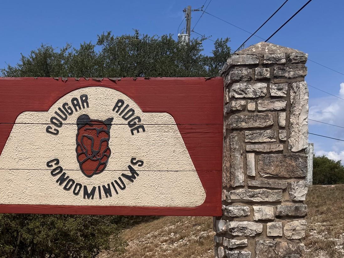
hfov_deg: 41.0
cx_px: 90
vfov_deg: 31.2
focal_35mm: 45
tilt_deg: -1.1
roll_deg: -0.3
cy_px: 212
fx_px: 447
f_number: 1.78
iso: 80
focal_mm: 6.76
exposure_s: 1/6410
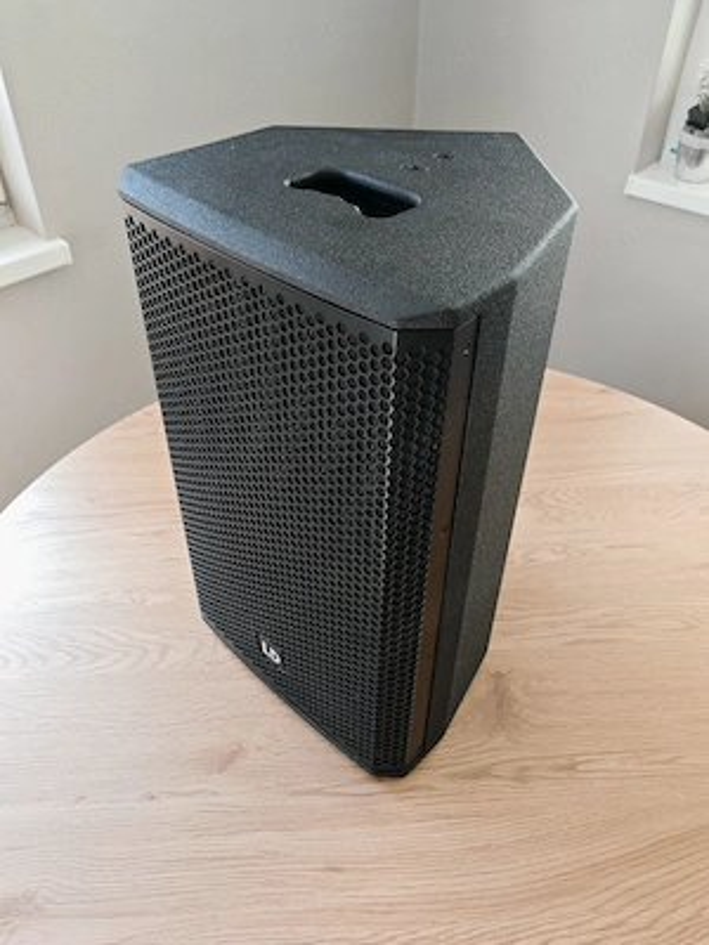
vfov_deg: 65.3
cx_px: 354
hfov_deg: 51.4
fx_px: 737
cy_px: 472
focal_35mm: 27
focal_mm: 6.67
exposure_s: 1/100
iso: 160
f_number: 1.9
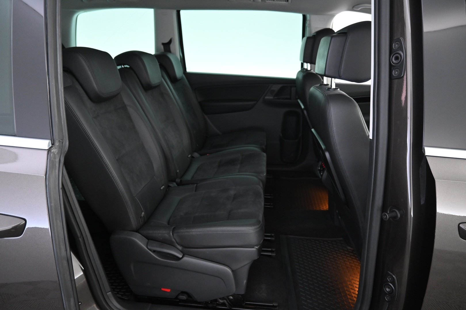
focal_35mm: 24
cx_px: 233
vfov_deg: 53.1
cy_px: 155
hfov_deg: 73.7
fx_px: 311
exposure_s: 1/25
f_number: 3.5
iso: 1800
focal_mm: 16
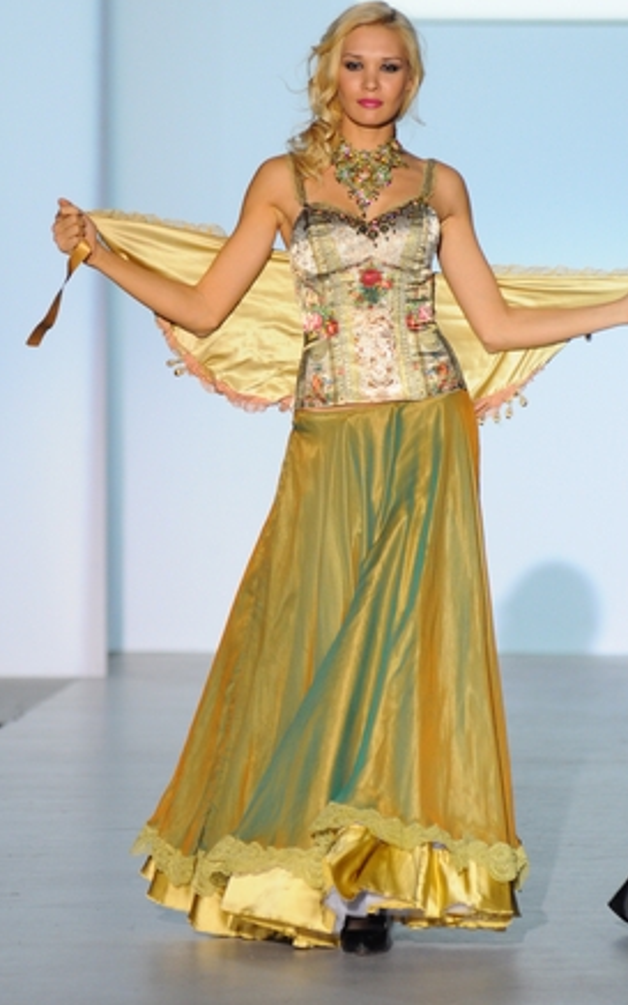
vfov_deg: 5.8
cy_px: 490
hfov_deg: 3.6
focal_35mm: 363
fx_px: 9944
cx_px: 365
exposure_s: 1/200
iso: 800
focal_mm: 200
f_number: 4
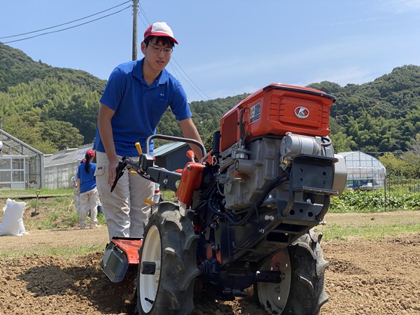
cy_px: 158
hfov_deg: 36.8
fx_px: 631
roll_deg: +1.0
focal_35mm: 52
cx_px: 210
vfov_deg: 28.0
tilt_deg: +1.4
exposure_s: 1/1845
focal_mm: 6
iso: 20
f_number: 2
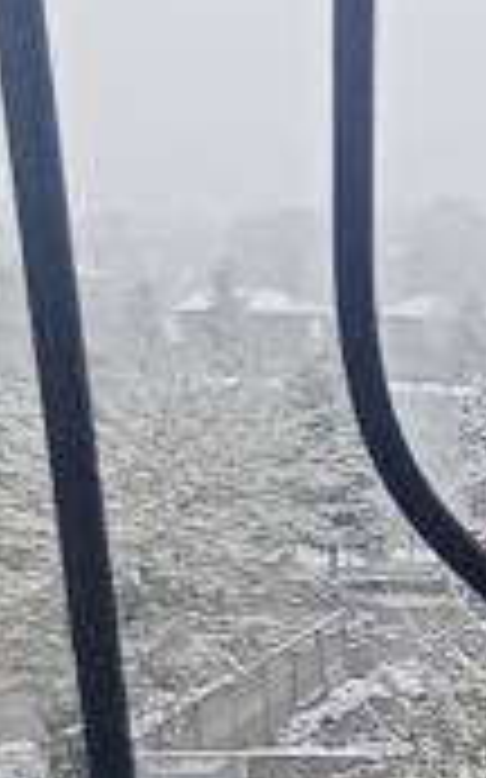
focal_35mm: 94
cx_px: 963
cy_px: 697
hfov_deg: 12.3
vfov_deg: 21.6
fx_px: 1994
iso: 112
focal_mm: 1.65
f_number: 2.2
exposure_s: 1/276
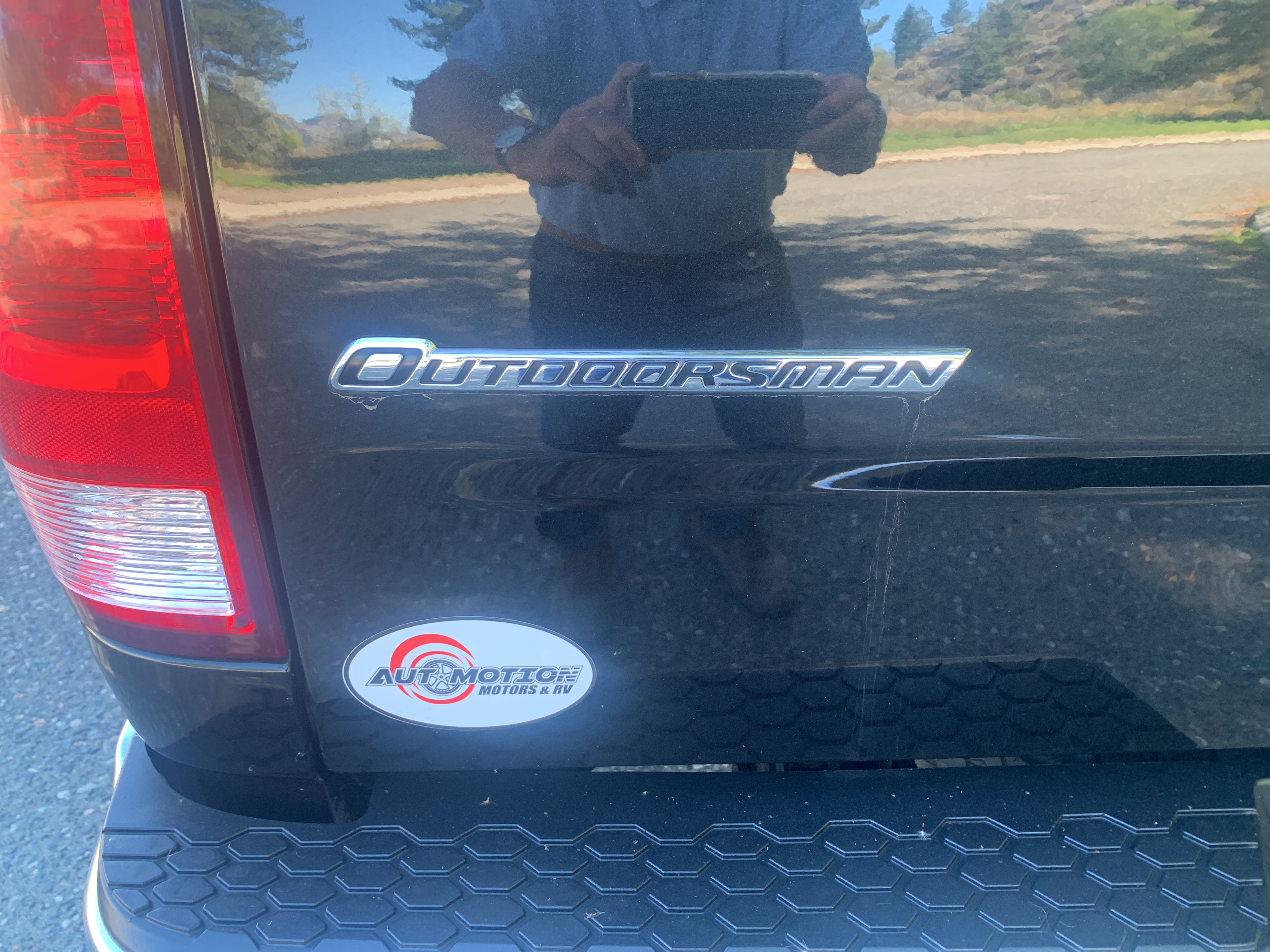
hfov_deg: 67.3
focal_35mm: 26
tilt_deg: -29.2
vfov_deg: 53.1
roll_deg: +2.6
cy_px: 476
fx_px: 954
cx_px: 635
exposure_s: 1/93
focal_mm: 4.25
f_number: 1.8
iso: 100
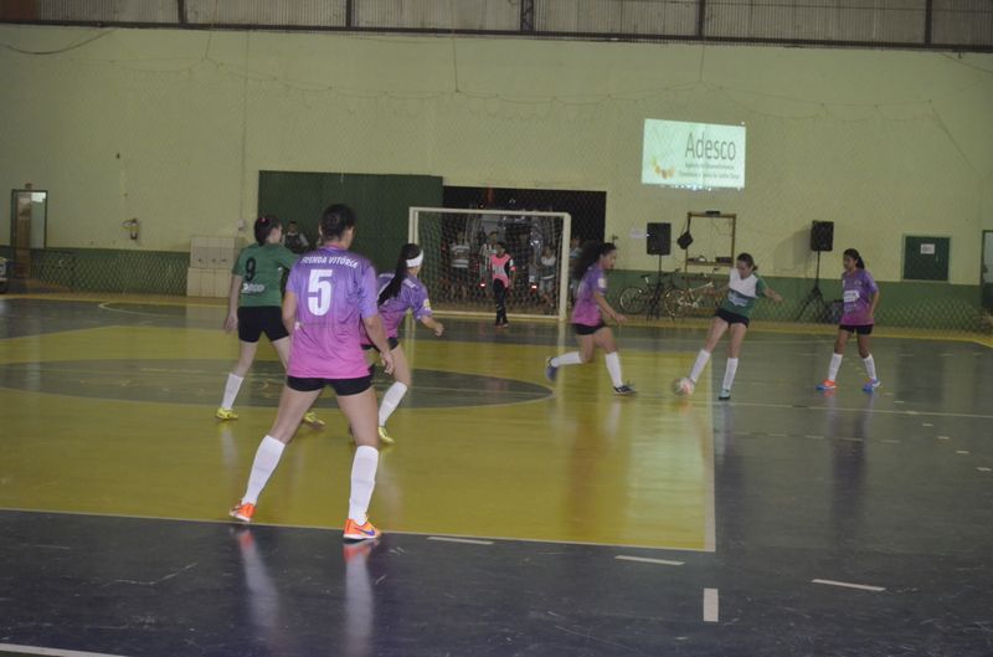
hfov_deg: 30.6
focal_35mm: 66
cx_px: 496
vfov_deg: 20.5
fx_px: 1816
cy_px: 328
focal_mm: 44
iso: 3200
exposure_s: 1/60
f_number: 5.3
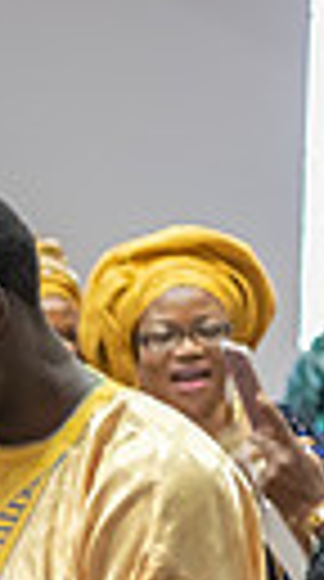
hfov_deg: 4.6
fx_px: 3764
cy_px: 825
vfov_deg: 8.6
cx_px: -778
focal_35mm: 245
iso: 640
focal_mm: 50
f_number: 1.8
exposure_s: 1/100
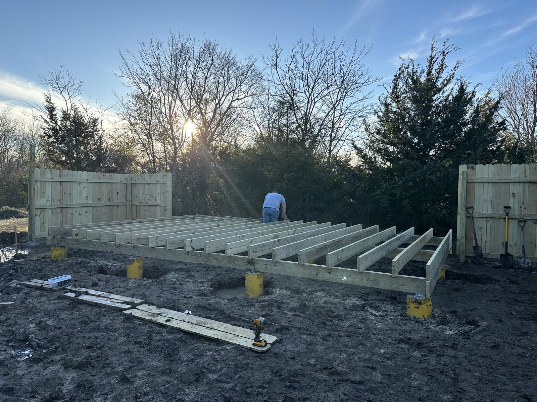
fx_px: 372
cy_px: 201
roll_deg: -0.5
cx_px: 268
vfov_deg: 56.8
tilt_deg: -2.1
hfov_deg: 71.6
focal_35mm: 24
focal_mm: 6.86
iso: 80
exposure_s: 1/1751
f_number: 1.78
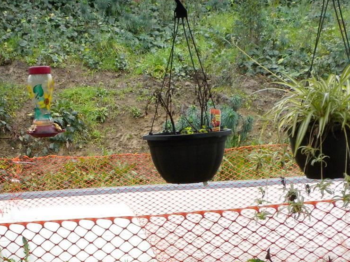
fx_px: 758
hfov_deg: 25.9
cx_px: 124
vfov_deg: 19.1
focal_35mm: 75
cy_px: 262
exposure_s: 1/444
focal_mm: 6.6
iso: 280
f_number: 3.5
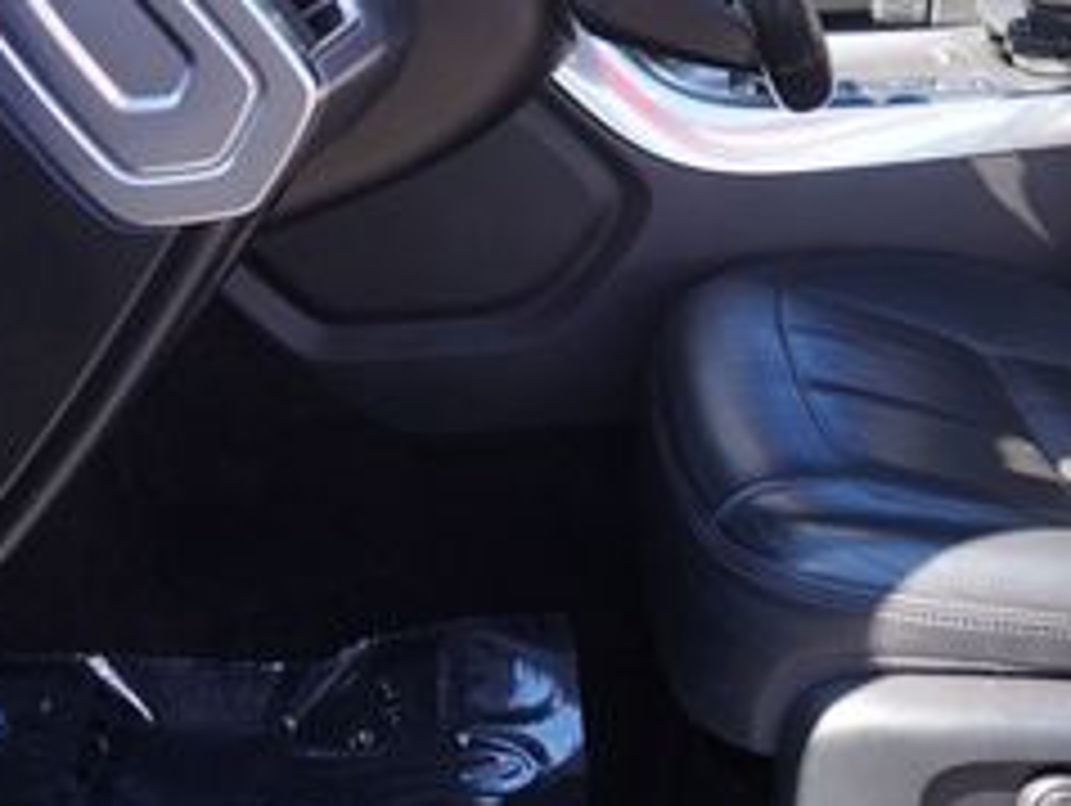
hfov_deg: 30.7
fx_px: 1920
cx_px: 796
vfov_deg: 22.7
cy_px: -14
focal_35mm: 62
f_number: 4.5
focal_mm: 16
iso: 100
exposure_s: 1/80
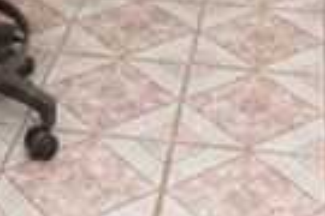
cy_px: -422
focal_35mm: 114
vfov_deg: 9.5
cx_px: 178
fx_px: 1029
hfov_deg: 17.9
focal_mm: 10
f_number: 8
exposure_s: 1/80
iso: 1600
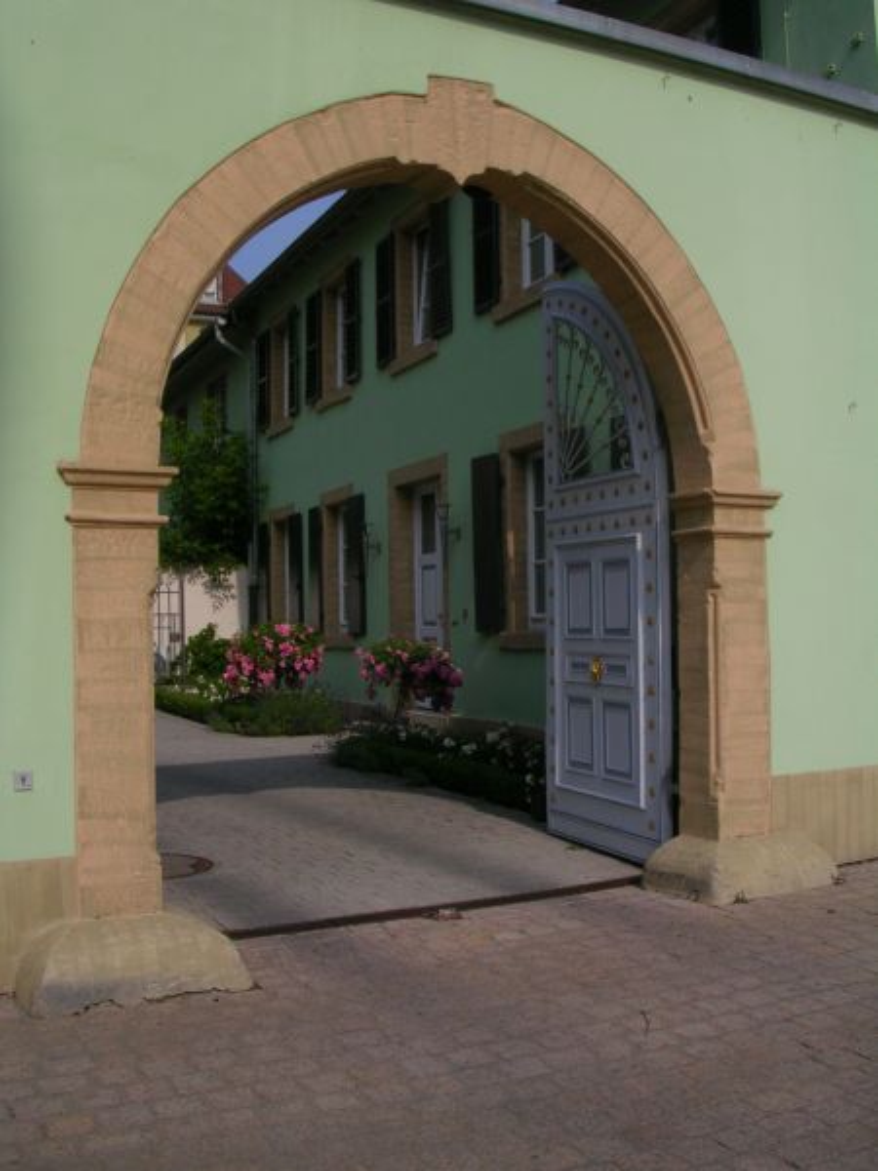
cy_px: 586
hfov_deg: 37.7
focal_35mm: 38
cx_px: 439
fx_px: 1285
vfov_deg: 49.0
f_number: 5.6
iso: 50
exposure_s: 1/486
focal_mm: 5.8
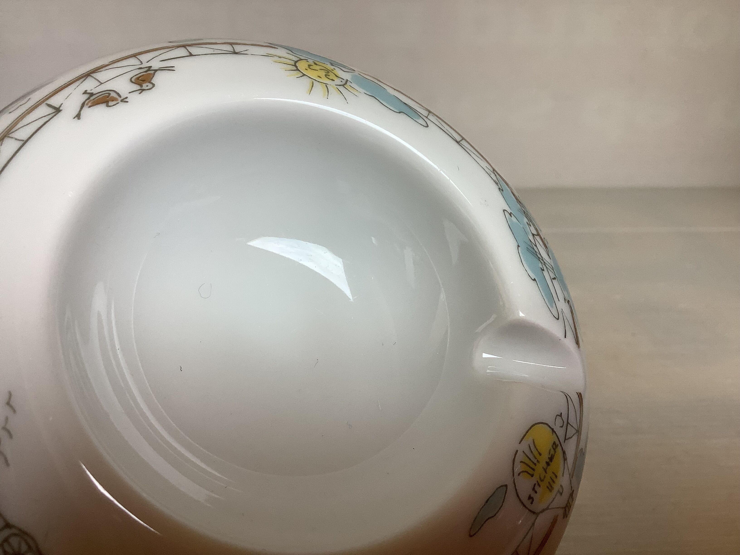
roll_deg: +0.1
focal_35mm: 31
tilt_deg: -22.6
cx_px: 370
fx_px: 663
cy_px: 278
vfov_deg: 45.4
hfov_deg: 58.4
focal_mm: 3.3
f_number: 2.4
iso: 50
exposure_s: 1/100
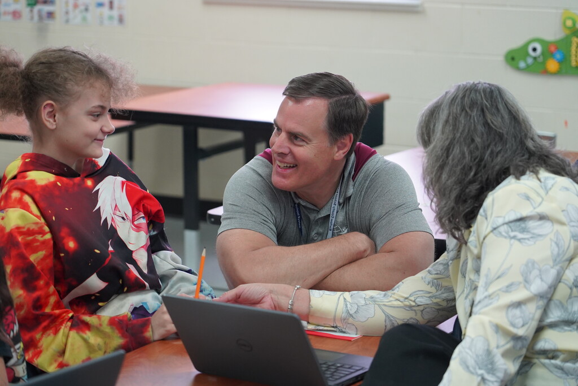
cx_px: 289
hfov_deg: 19.5
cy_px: 193
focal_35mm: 105
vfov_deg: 13.0
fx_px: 1686
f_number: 4
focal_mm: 105
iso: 3200
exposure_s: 1/160
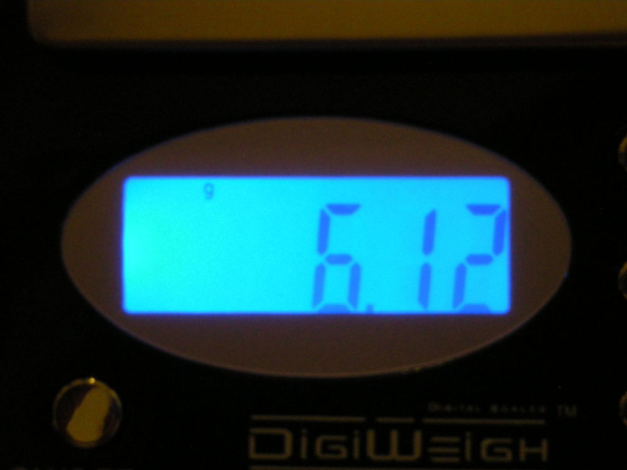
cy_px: 235
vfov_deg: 19.4
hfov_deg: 25.7
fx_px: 1377
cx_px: 314
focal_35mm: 76
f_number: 3.9
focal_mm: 12.3
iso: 400
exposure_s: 1/38.4
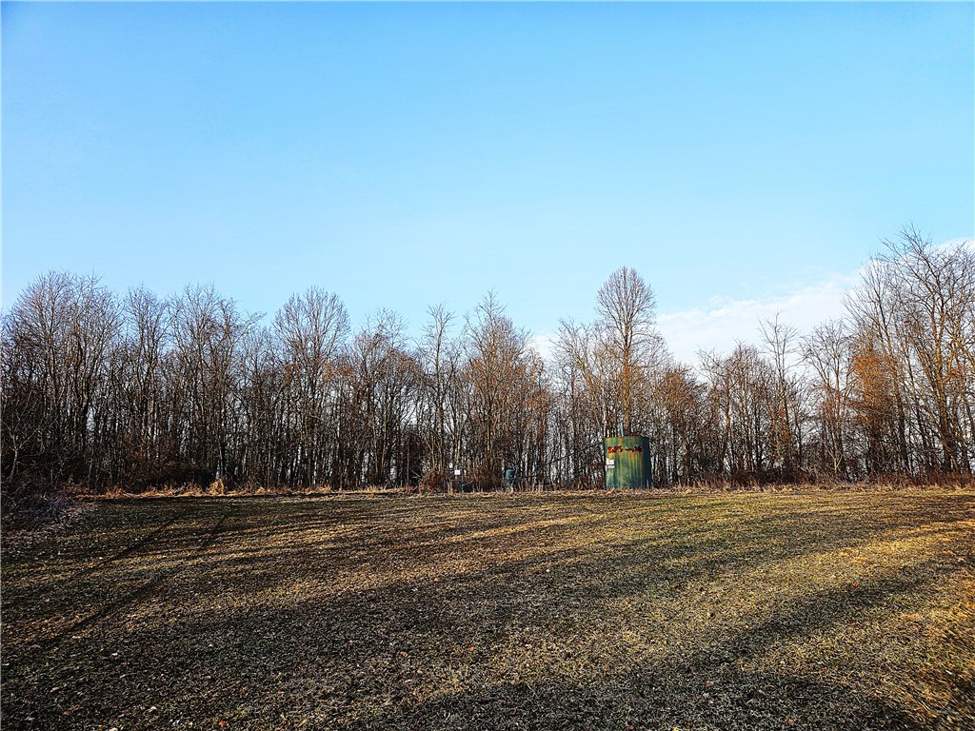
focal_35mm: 23
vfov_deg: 58.9
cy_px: 366
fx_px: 648
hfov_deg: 73.9
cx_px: 488
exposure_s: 1/509
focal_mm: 5.4
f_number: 1.8
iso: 25
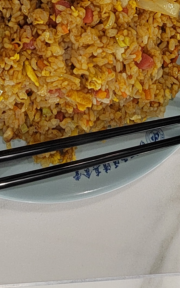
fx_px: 707
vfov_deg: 18.7
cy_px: -209
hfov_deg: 14.5
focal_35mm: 90
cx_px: 93
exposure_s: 1/100
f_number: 1.9
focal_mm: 5.52
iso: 1397
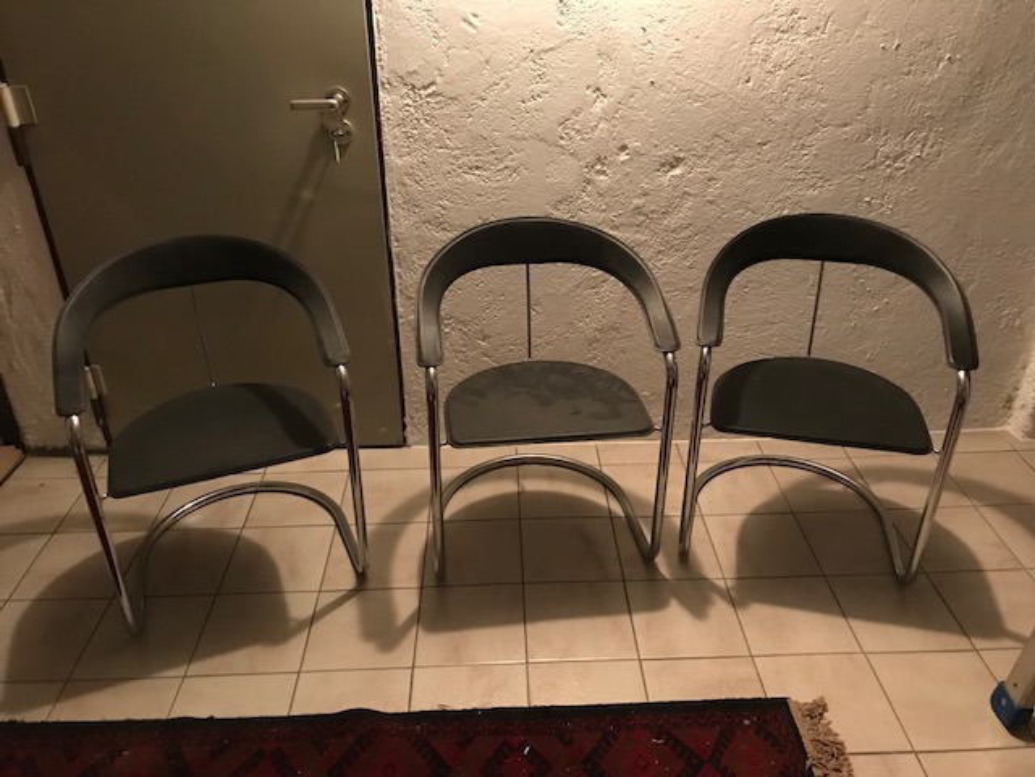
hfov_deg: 63.4
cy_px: 388
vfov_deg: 49.7
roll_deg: +1.1
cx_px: 518
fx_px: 837
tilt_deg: -28.9
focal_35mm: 28
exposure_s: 1/4
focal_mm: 3.99
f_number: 1.8
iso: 100
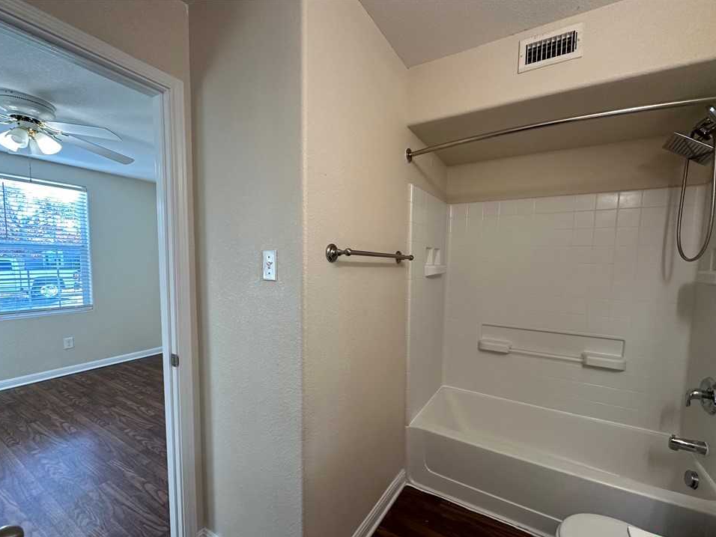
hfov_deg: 98.1
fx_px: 310
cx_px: 374
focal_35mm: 15
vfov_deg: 81.6
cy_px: 286
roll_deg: -1.4
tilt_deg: -4.6
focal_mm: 2.22
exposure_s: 1/120
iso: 250
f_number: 2.2
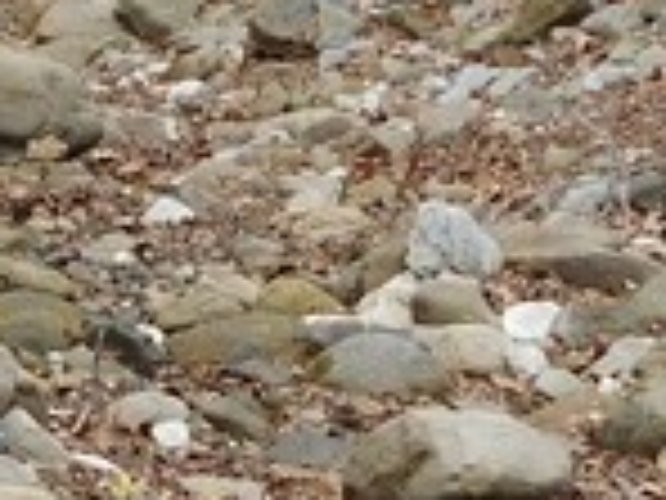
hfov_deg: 12.2
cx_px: -45
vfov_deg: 9.3
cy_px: 523
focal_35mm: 159
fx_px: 3059
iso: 125
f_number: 3
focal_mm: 4
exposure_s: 1/320
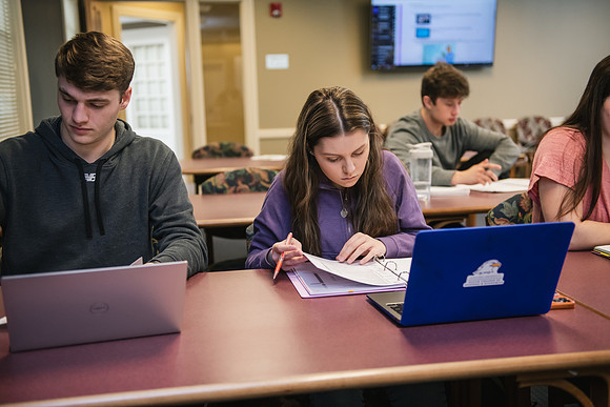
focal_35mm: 45
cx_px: 305
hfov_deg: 43.6
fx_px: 763
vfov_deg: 29.9
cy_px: 204
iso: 1250
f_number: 2.8
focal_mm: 45
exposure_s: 1/200
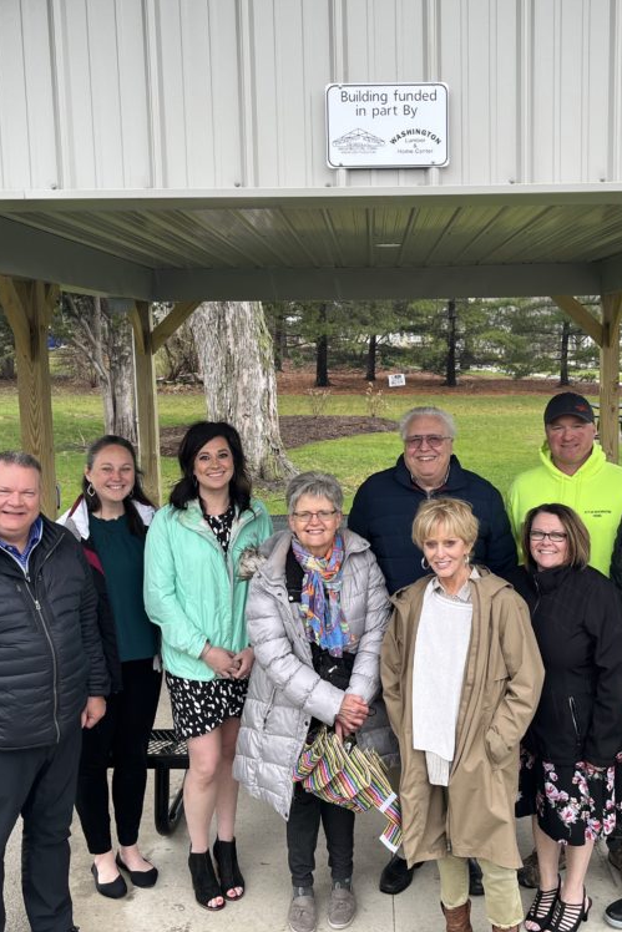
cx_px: 373
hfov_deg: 35.8
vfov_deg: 51.9
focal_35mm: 37
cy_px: 455
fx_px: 958
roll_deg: +0.7
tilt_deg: -6.8
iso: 32
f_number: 1.6
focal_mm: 5.1
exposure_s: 1/133
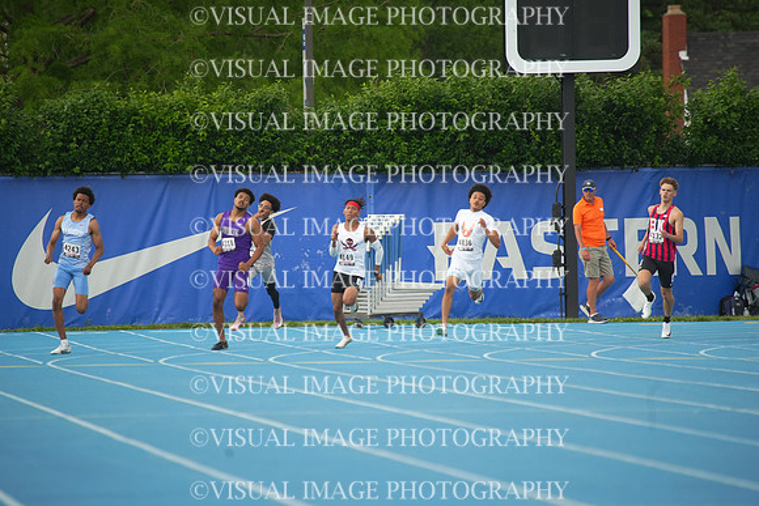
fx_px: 8435
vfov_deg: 3.4
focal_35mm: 400
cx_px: 380
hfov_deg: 5.2
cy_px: 253
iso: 1000
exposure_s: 1/1250
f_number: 5.6
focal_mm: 400
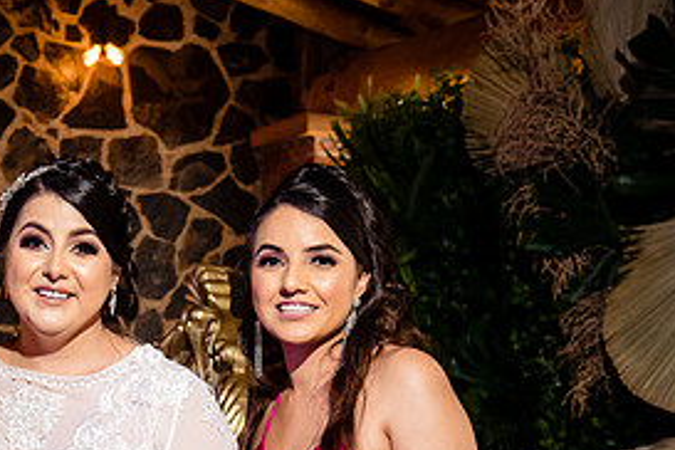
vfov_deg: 13.2
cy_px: 466
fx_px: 1912
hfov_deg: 19.7
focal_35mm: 102
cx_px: 89
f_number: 7.1
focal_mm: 48
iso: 2000
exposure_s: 1/100
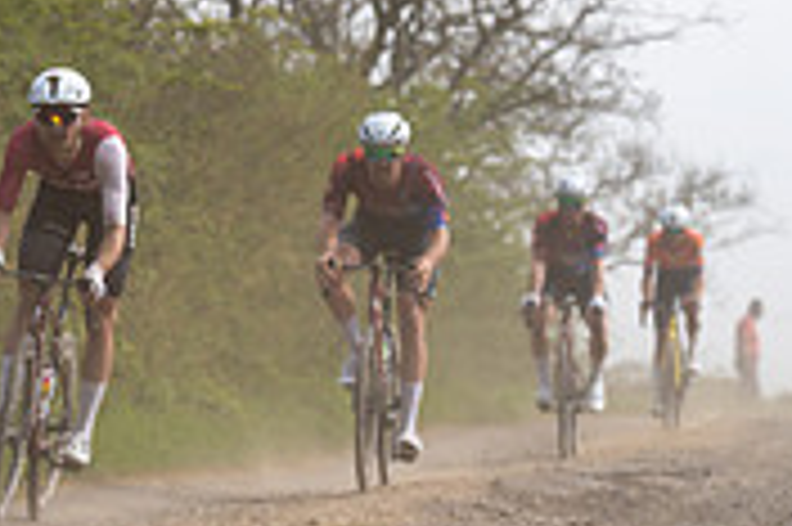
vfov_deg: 4.6
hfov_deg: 6.8
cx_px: -216
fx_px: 6594
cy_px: 25
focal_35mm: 300
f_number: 5
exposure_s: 1/1000
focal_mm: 91
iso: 160
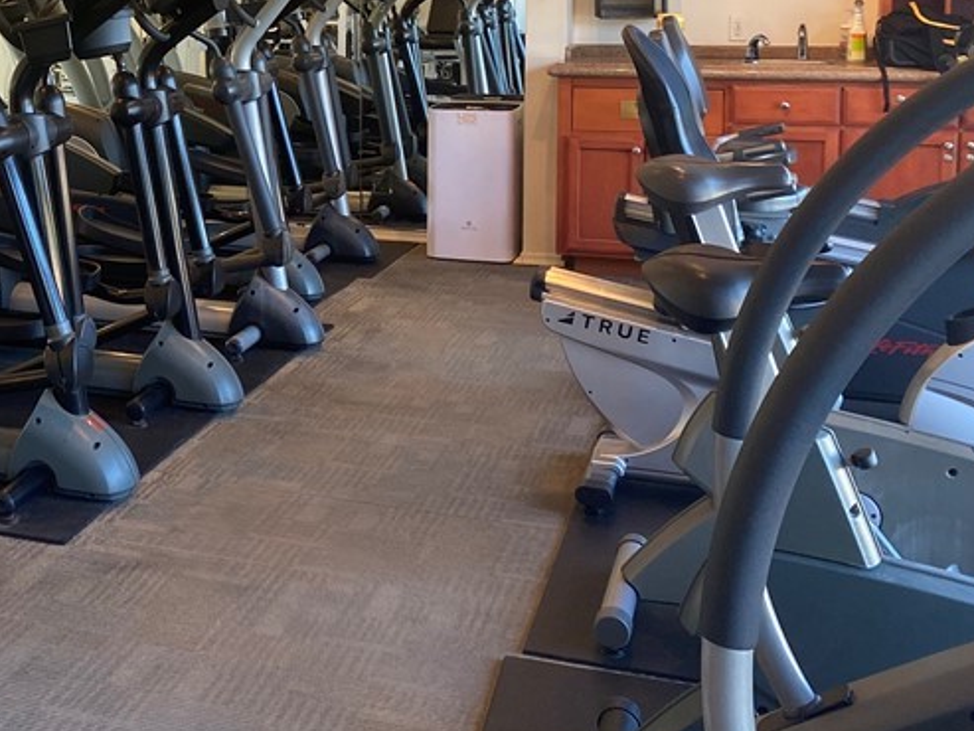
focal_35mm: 54
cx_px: 79
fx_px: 1520
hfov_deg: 33.5
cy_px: 91
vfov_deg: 26.3
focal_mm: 4.25
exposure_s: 1/60
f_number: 1.8
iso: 64
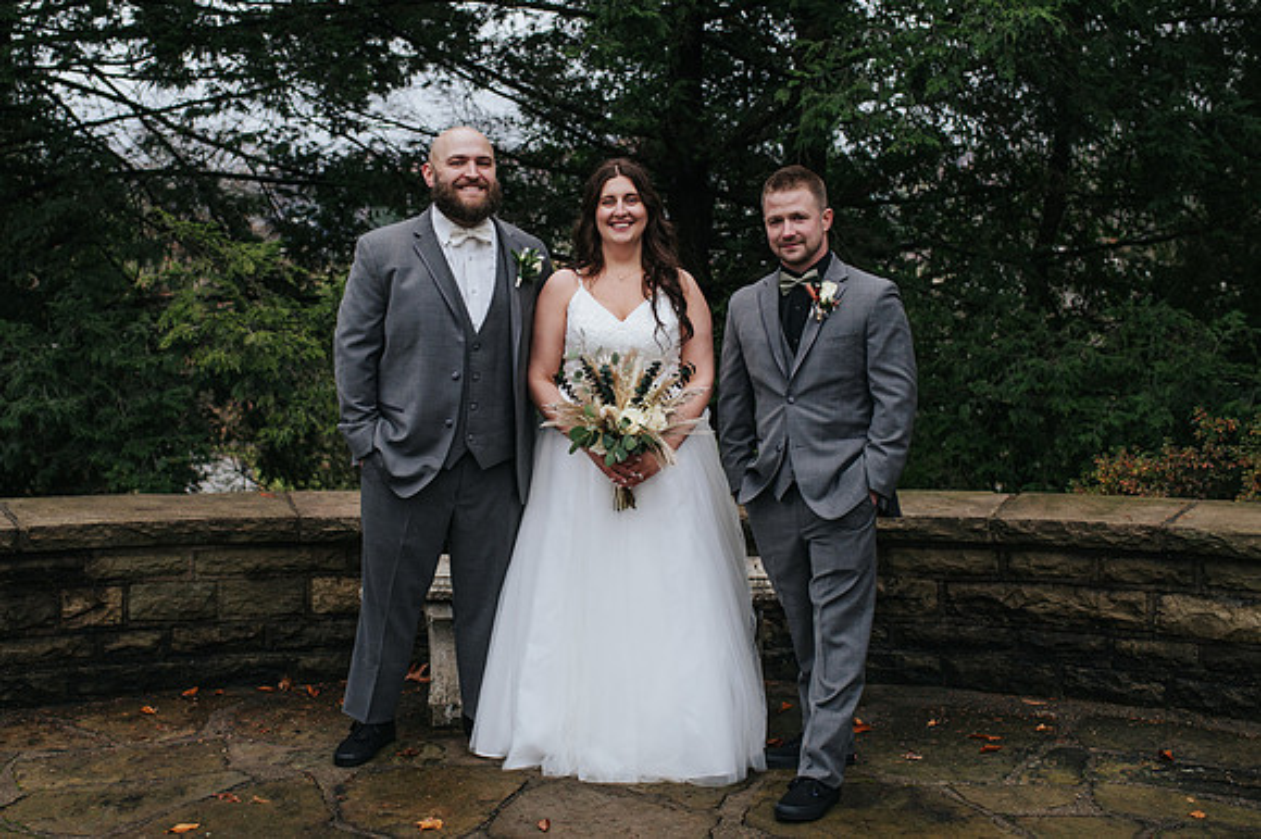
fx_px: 1515
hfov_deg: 45.1
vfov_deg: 30.9
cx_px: 544
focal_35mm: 43
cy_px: 376
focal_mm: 35
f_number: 3.2
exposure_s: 1/320
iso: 800
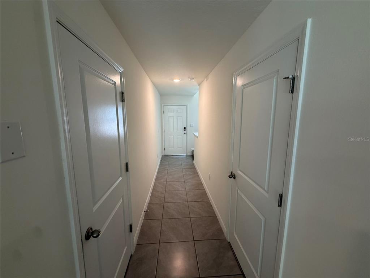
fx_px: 150
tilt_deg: -6.3
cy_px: 139
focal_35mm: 14
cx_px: 185
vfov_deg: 85.7
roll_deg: +0.5
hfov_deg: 102.1
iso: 250
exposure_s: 1/120
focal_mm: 2.22
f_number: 2.2
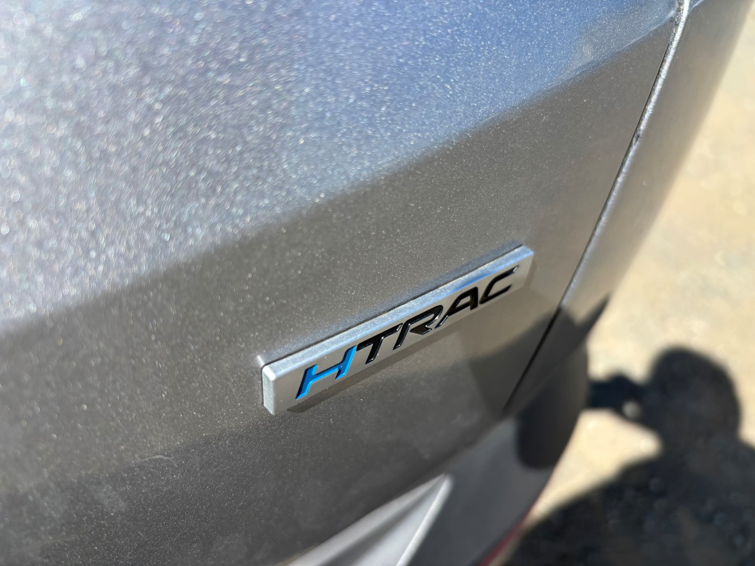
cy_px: 283
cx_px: 378
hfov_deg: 67.3
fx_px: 567
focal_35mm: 26
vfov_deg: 53.1
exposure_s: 1/1845
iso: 50
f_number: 1.6
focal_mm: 5.96
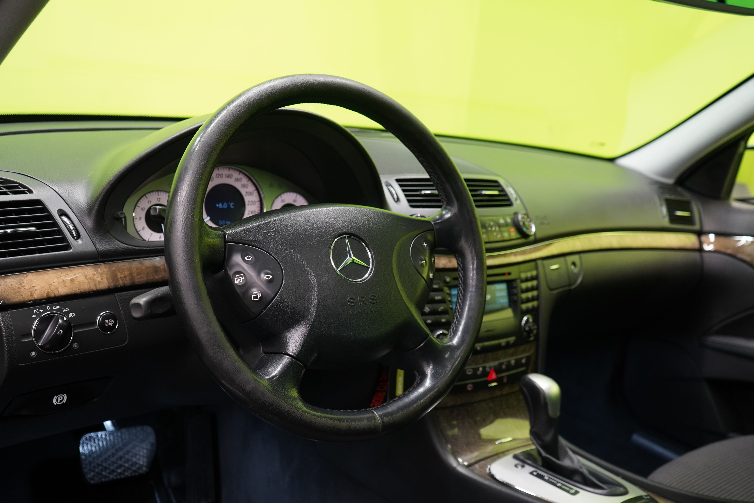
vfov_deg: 38.9
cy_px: 252
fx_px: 712
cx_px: 377
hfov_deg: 55.8
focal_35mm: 34
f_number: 5
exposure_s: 1/25
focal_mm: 34
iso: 1250
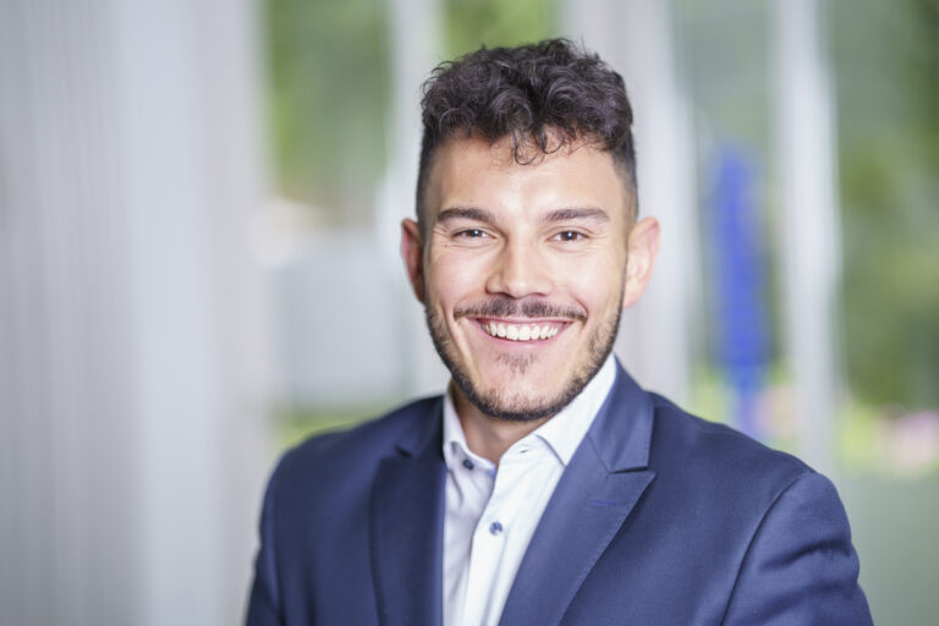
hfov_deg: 23.9
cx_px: 470
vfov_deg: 16.1
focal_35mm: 85
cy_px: 313
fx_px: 2217
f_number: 1.4
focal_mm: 85
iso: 100
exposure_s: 1/160
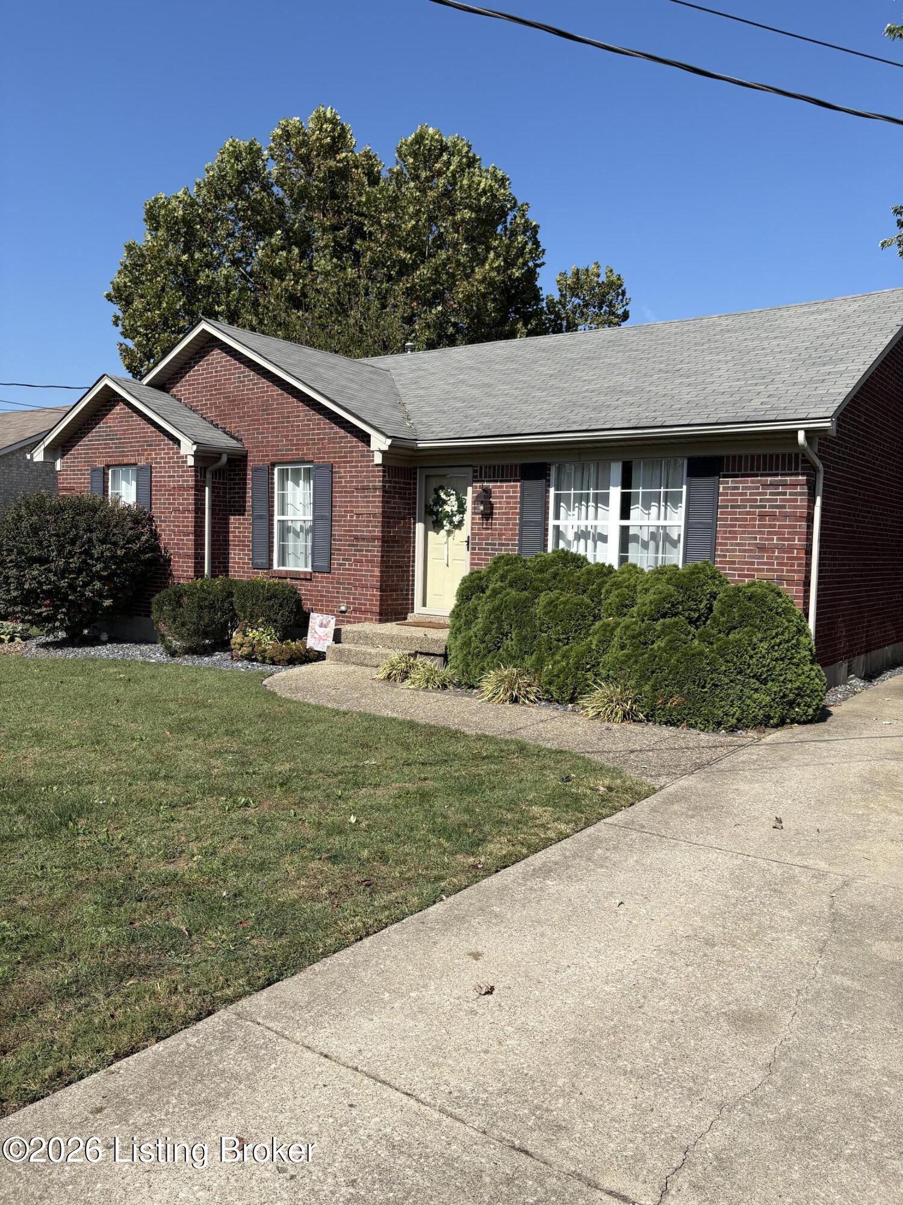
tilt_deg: -4.6
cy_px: 602
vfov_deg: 67.3
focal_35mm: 26
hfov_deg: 53.1
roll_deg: -0.4
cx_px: 452
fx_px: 904
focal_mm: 5.96
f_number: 1.6
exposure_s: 1/4065
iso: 50
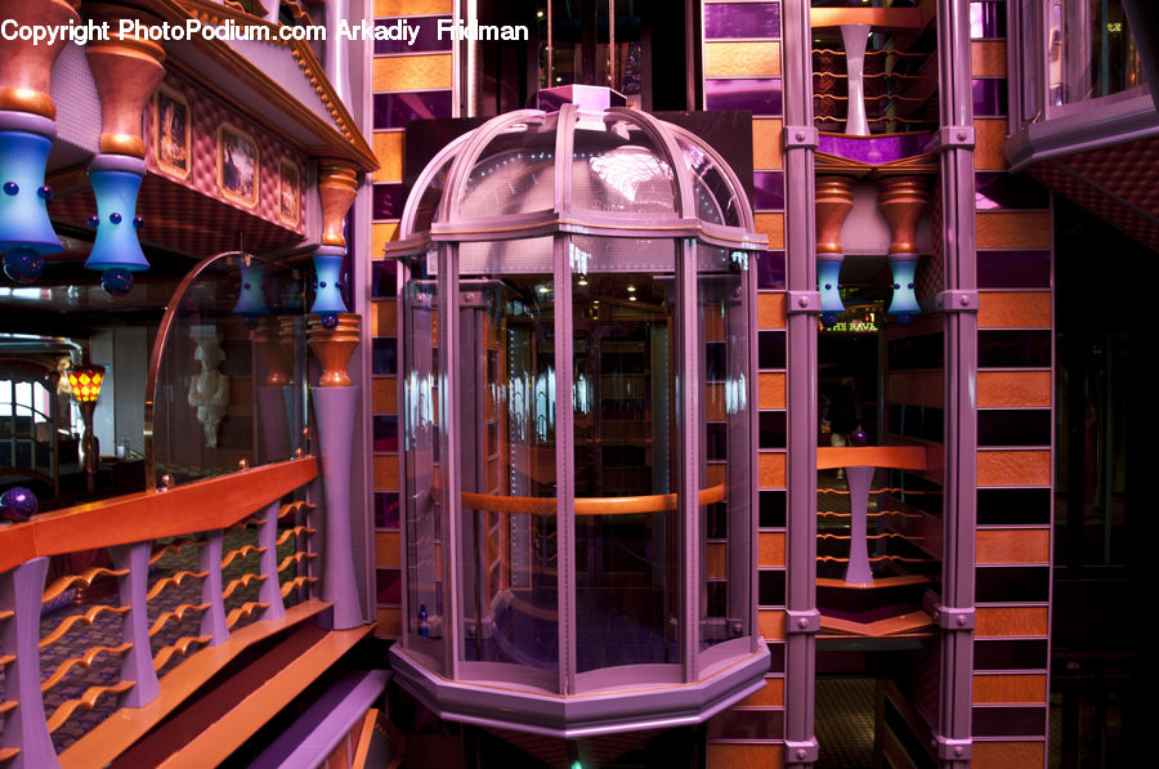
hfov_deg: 67.5
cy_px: 384
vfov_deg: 47.8
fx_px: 868
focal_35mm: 27
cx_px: 580
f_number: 5
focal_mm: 18
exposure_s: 1/20
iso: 400
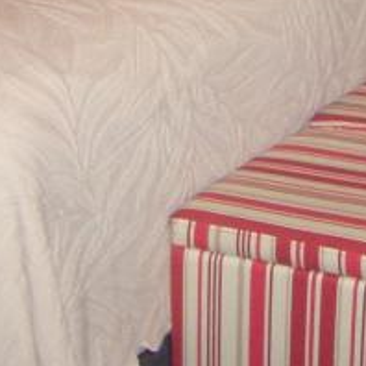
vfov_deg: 10.2
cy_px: -340
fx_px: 1914
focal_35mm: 160
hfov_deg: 10.7
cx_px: 433
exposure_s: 1/60
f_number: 2.6
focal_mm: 5.8
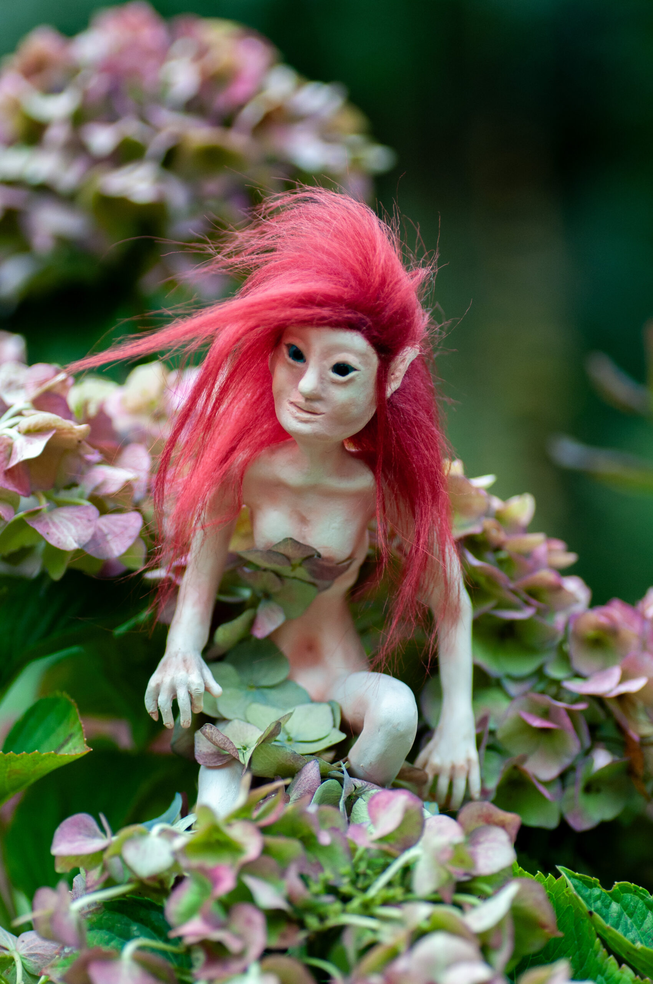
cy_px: 492
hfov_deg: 10.1
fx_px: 3683
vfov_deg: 15.2
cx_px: 326
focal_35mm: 135
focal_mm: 90
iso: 640
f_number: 3.5
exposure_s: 1/1600
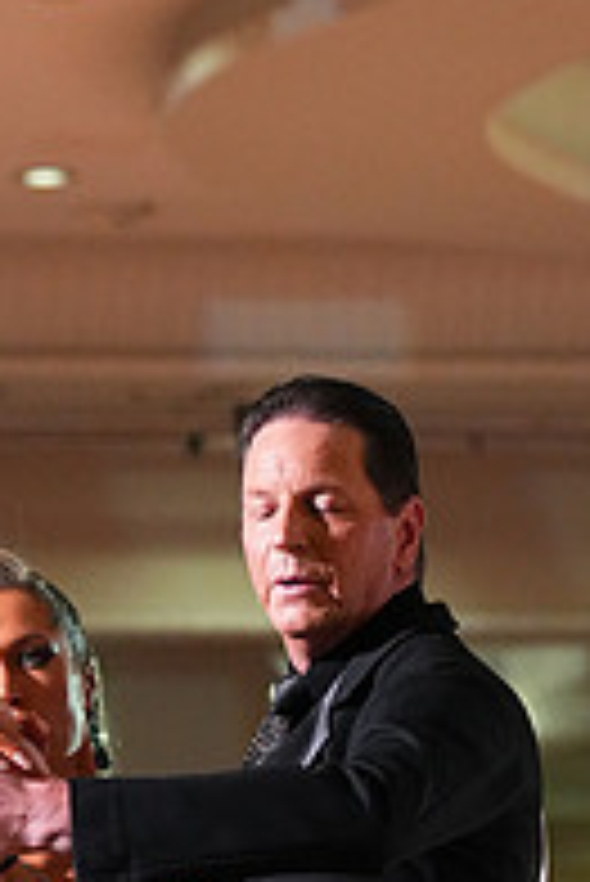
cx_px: 137
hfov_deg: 4.0
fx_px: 8368
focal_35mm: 341
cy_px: 1188
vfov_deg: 6.0
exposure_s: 1/400
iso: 6400
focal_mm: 115
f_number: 4.5
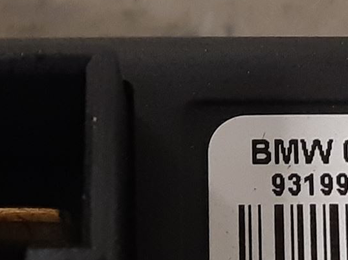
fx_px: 995
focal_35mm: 99
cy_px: 218
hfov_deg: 19.2
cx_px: 360
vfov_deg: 14.8
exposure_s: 1/50
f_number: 1.7
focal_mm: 3.93
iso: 250
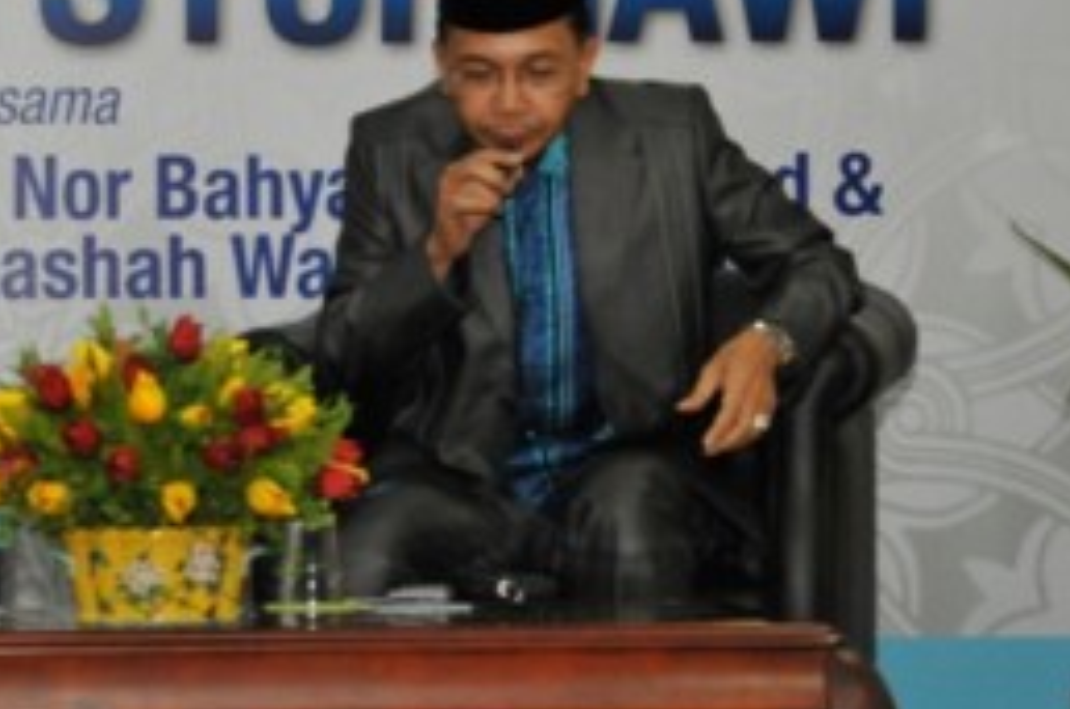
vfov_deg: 8.8
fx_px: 4598
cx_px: 44
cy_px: 203
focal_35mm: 155
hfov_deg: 13.1
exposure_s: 1/125
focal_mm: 44
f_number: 4.5
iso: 1600
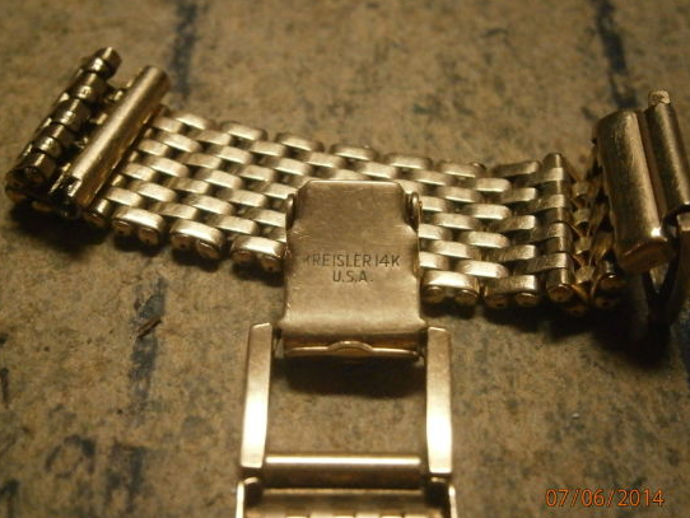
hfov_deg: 36.8
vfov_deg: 28.1
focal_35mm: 52
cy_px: 271
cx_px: 327
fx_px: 1037
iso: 800
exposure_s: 1/125
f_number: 3.4
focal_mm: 8.3
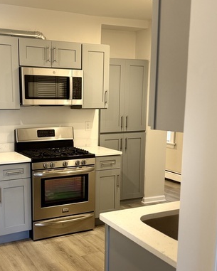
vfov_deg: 44.6
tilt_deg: -8.4
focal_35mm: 41
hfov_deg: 36.1
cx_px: 69
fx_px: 329
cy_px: 159
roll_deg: +0.0
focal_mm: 6.76
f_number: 1.78
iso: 125
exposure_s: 1/60
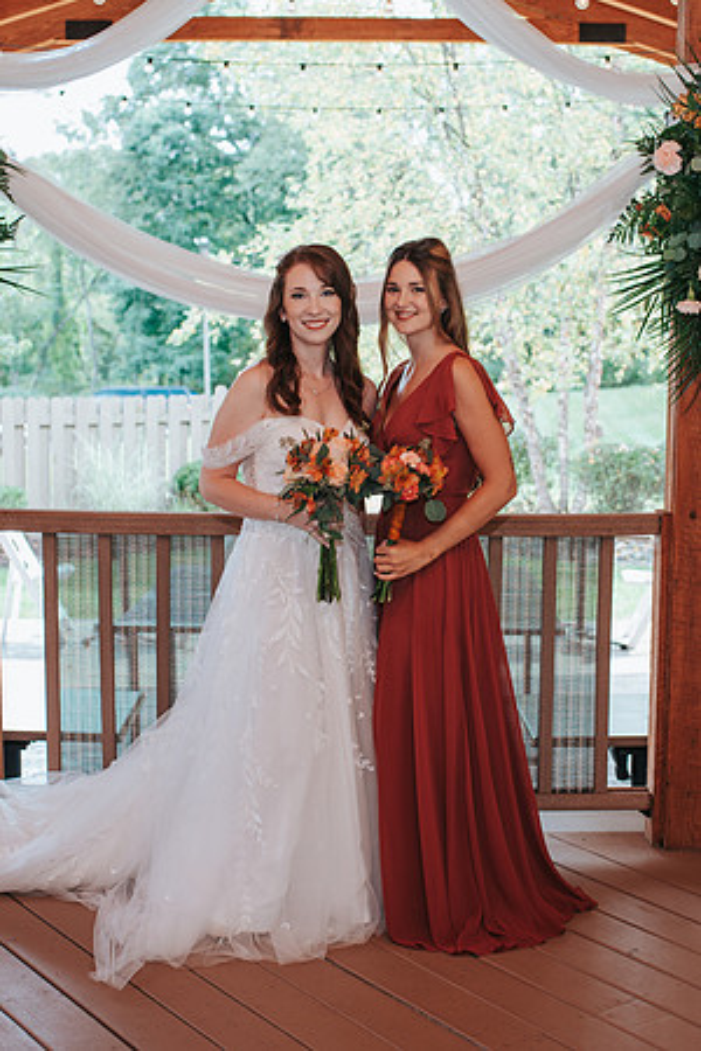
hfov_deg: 25.3
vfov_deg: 37.2
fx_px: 1560
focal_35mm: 53
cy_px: 524
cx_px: 391
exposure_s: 1/200
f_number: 3.2
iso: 250
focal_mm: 35
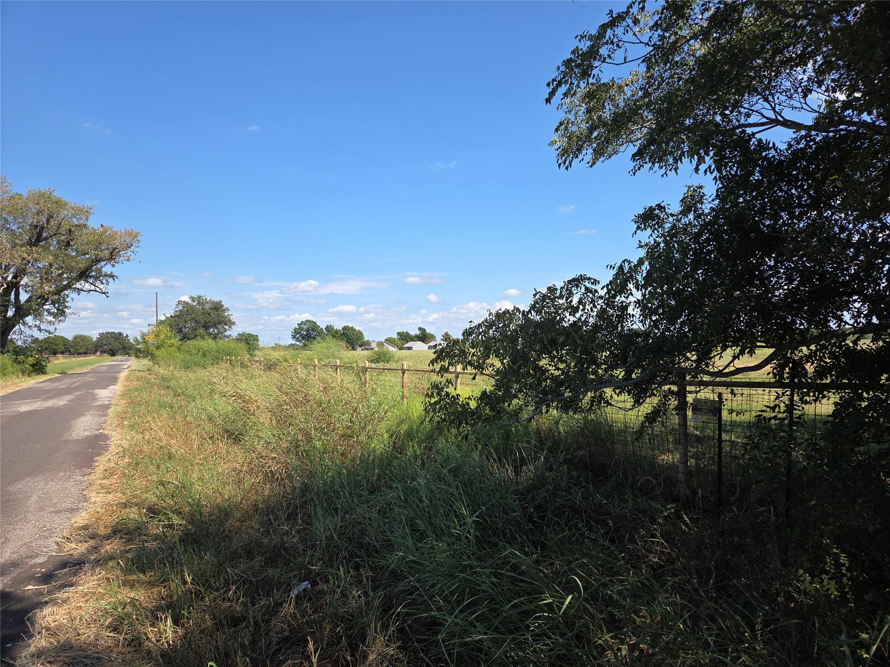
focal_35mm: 23
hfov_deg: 73.9
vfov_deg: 58.9
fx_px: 591
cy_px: 334
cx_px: 445
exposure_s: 1/3521
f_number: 1.8
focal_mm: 5.4
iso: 80
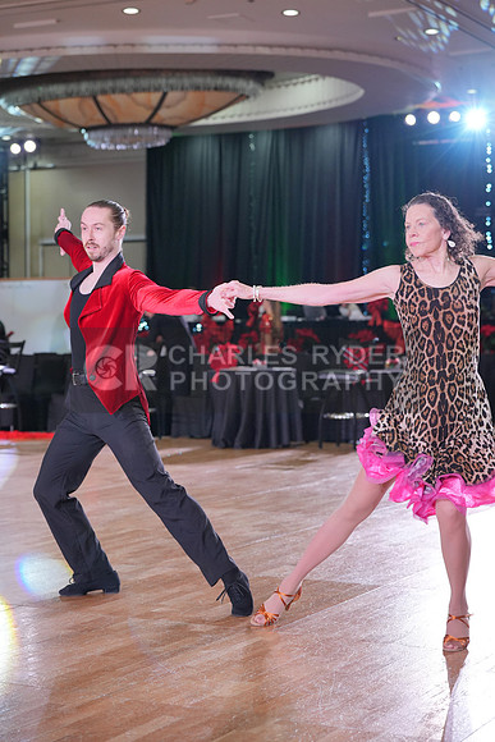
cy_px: 371
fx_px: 1443
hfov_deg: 19.5
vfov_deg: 28.8
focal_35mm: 70
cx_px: 248
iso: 1600
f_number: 4
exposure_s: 1/320
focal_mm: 70
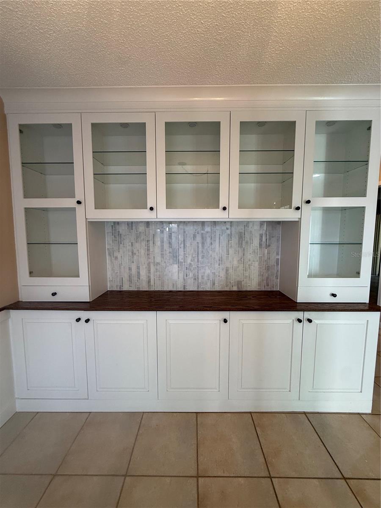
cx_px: 190
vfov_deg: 102.1
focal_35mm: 14
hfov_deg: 85.7
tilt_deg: -5.4
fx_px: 205
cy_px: 254
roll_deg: -0.1
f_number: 2.2
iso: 250
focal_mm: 2.22
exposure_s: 1/120
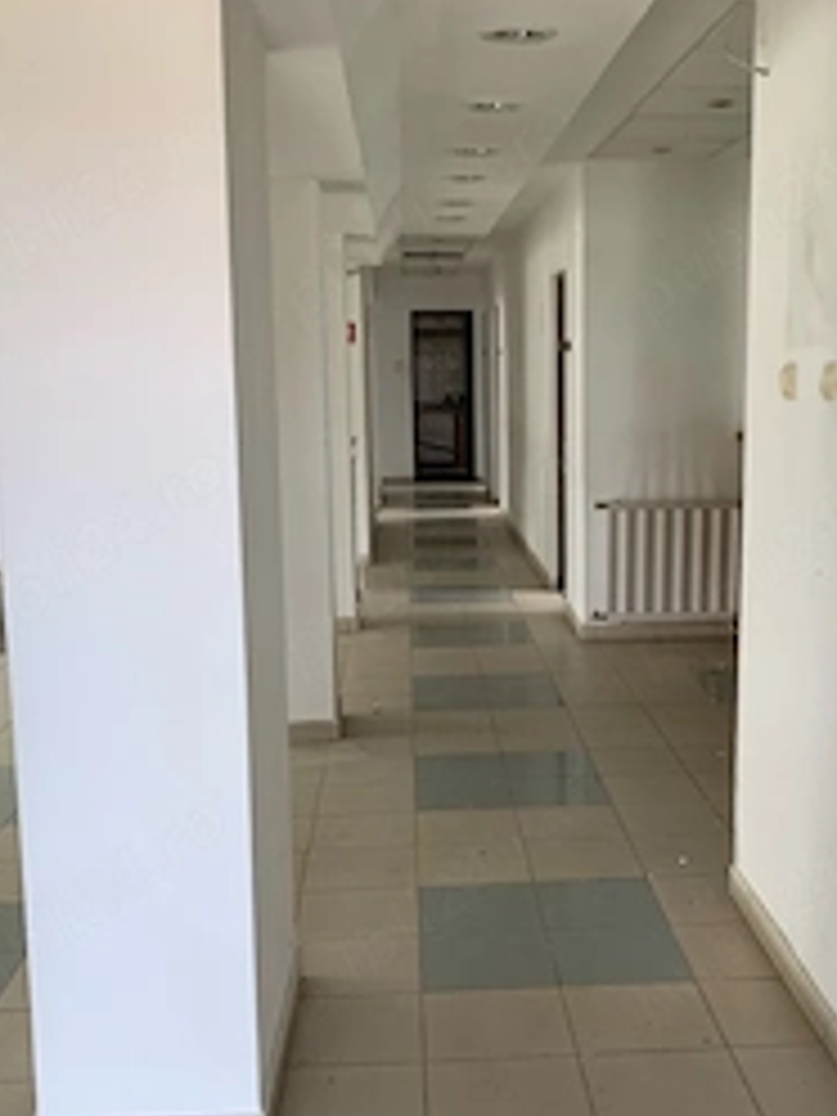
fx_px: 1354
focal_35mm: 42
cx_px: 518
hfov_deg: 34.2
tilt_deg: -8.3
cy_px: 616
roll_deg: +0.4
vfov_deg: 44.7
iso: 100
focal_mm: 4.25
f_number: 1.8
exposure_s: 1/107
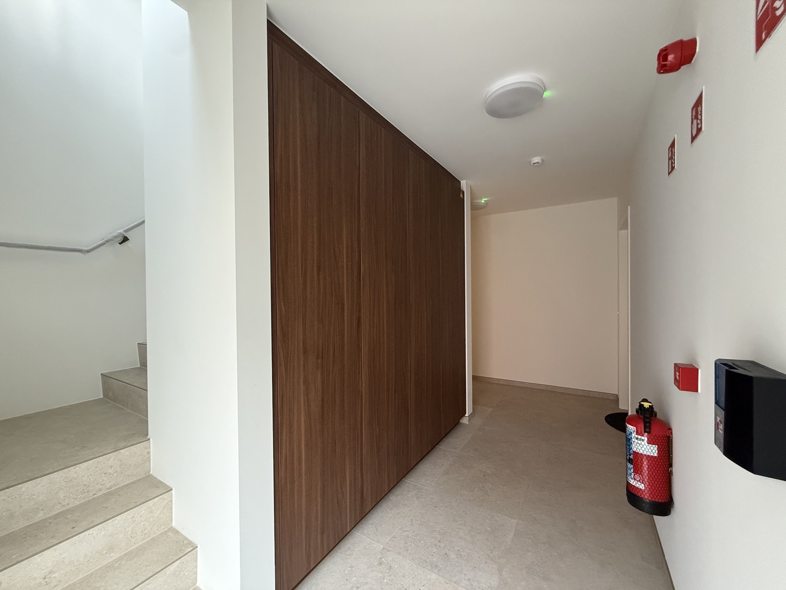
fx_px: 318
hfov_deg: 102.1
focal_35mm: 14
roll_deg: +0.0
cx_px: 393
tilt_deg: -0.3
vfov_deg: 85.7
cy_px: 295
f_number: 2.2
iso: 640
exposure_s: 1/60
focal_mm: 2.22
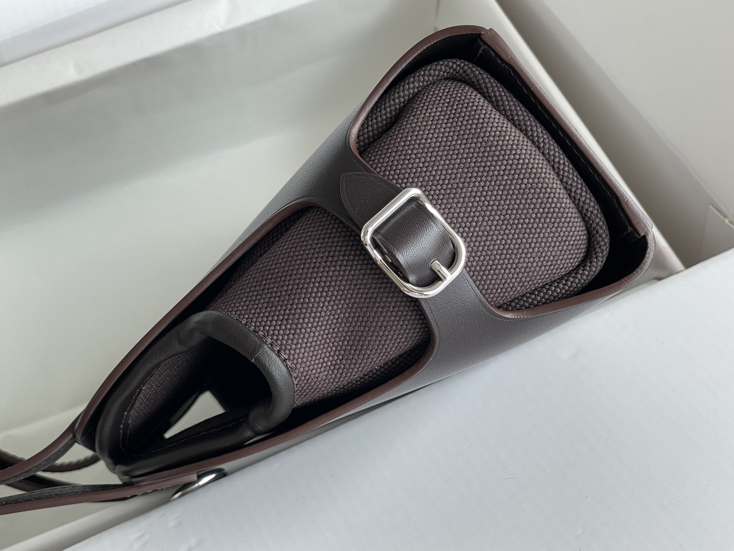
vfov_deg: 28.0
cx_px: 367
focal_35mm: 52
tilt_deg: -53.5
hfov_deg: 36.8
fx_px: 1103
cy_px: 276
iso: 25
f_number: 2
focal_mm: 6
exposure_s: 1/99
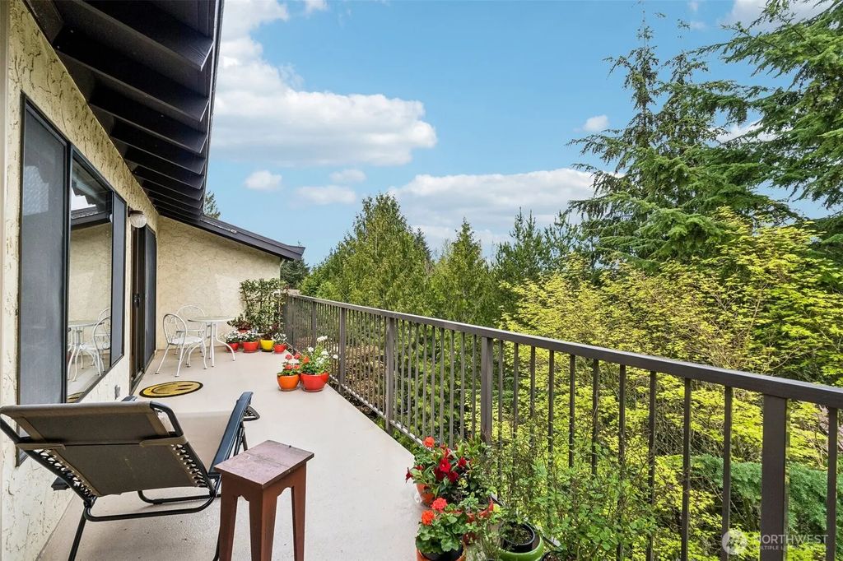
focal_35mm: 15
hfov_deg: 100.4
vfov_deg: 77.3
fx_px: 351
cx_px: 422
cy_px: 280
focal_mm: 10
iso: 250
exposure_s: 1/200
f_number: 9
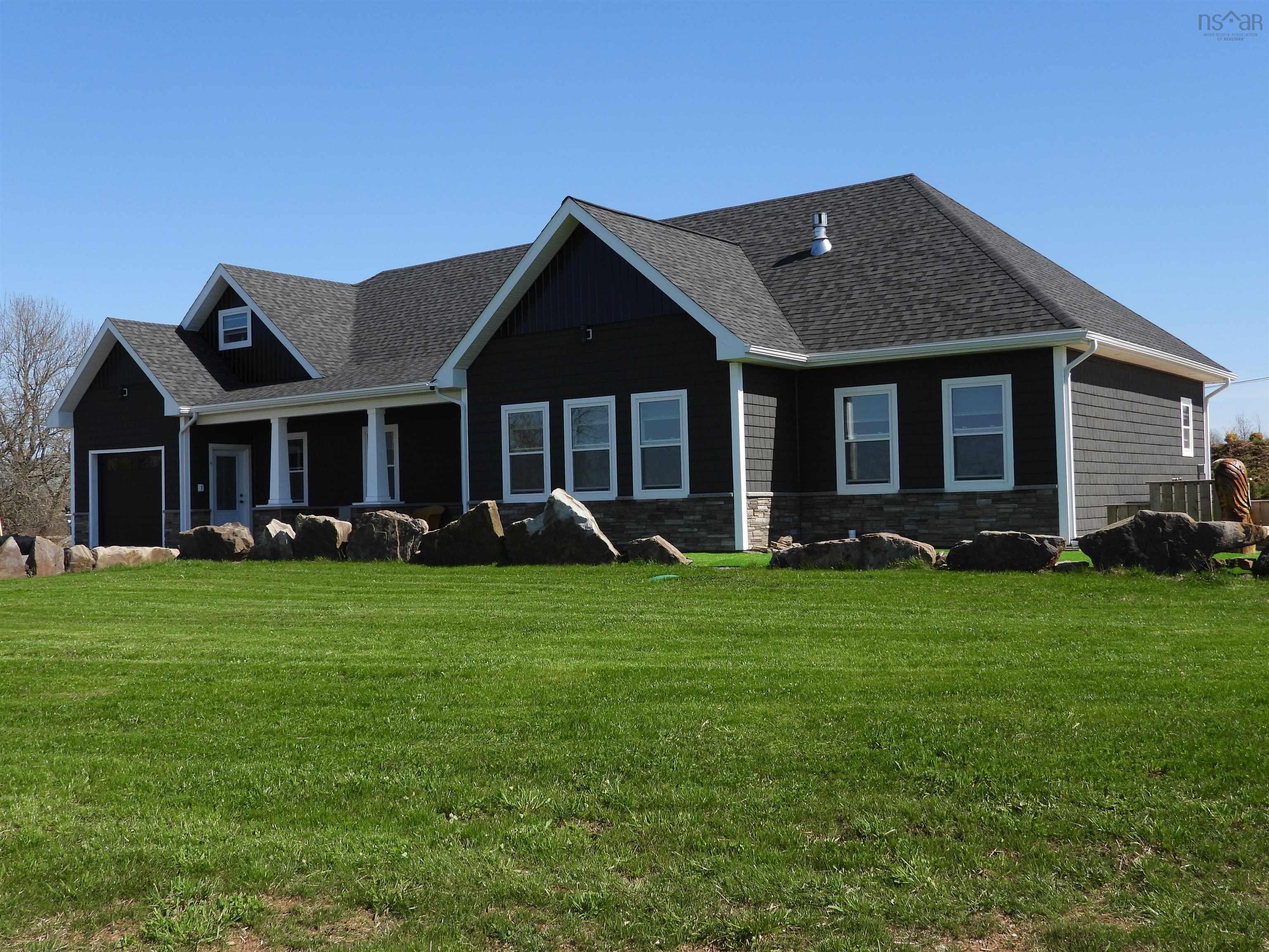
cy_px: 476
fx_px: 1283
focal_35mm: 35
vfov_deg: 40.7
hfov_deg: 52.6
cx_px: 634
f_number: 3.2
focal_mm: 6.3
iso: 100
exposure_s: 1/1250
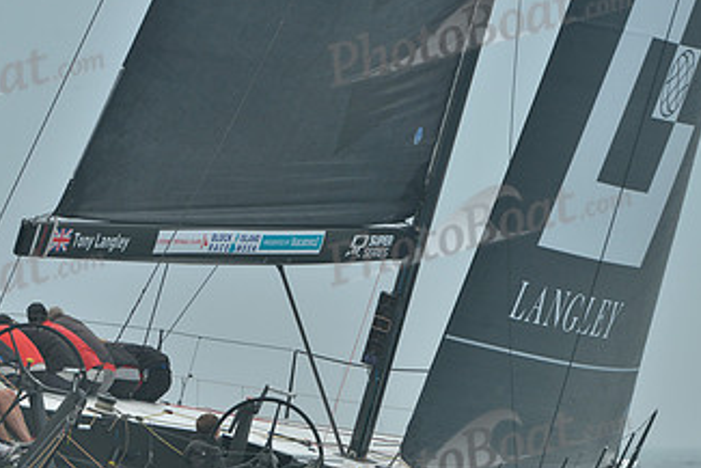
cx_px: 218
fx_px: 13889
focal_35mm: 713
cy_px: 372
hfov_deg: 2.9
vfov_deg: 1.9
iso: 280
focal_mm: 400
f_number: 6.3
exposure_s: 1/800
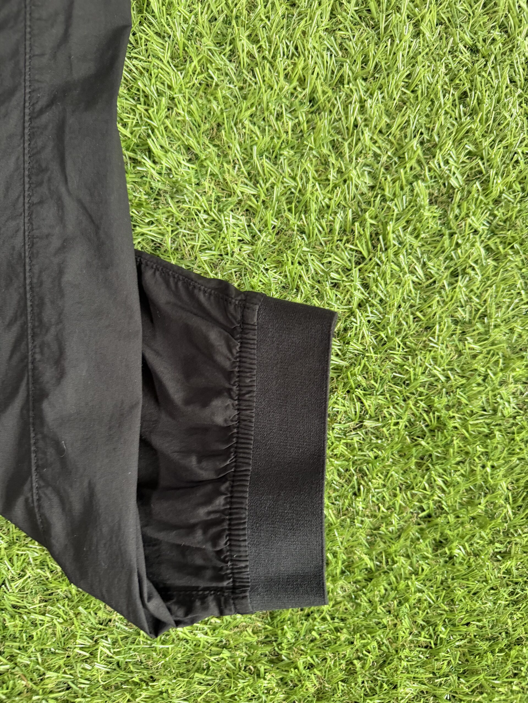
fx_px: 488
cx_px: 264
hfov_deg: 56.8
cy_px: 352
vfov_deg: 71.6
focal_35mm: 24
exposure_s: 1/60
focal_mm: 6.76
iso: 400
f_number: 1.78
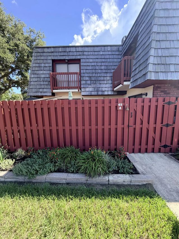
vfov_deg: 102.1
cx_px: 90
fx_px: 97
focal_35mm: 14
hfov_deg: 85.7
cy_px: 120
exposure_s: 1/376
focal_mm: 2.22
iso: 50
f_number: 2.2
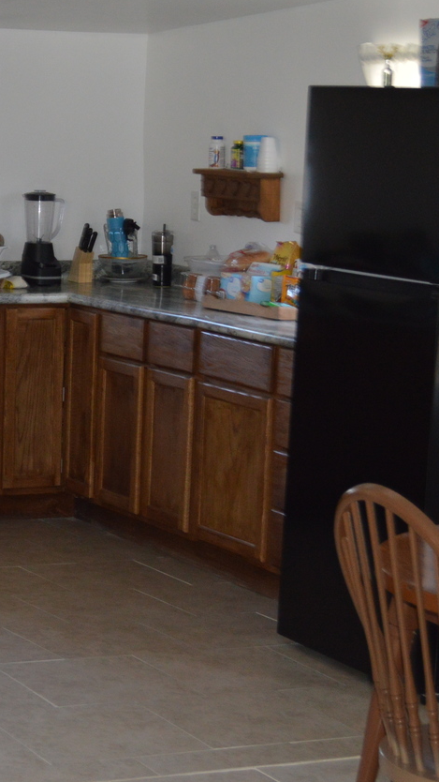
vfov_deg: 20.5
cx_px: -35
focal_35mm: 104
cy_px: 322
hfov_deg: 11.5
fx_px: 2153
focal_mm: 34
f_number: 4.5
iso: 720
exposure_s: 1/60
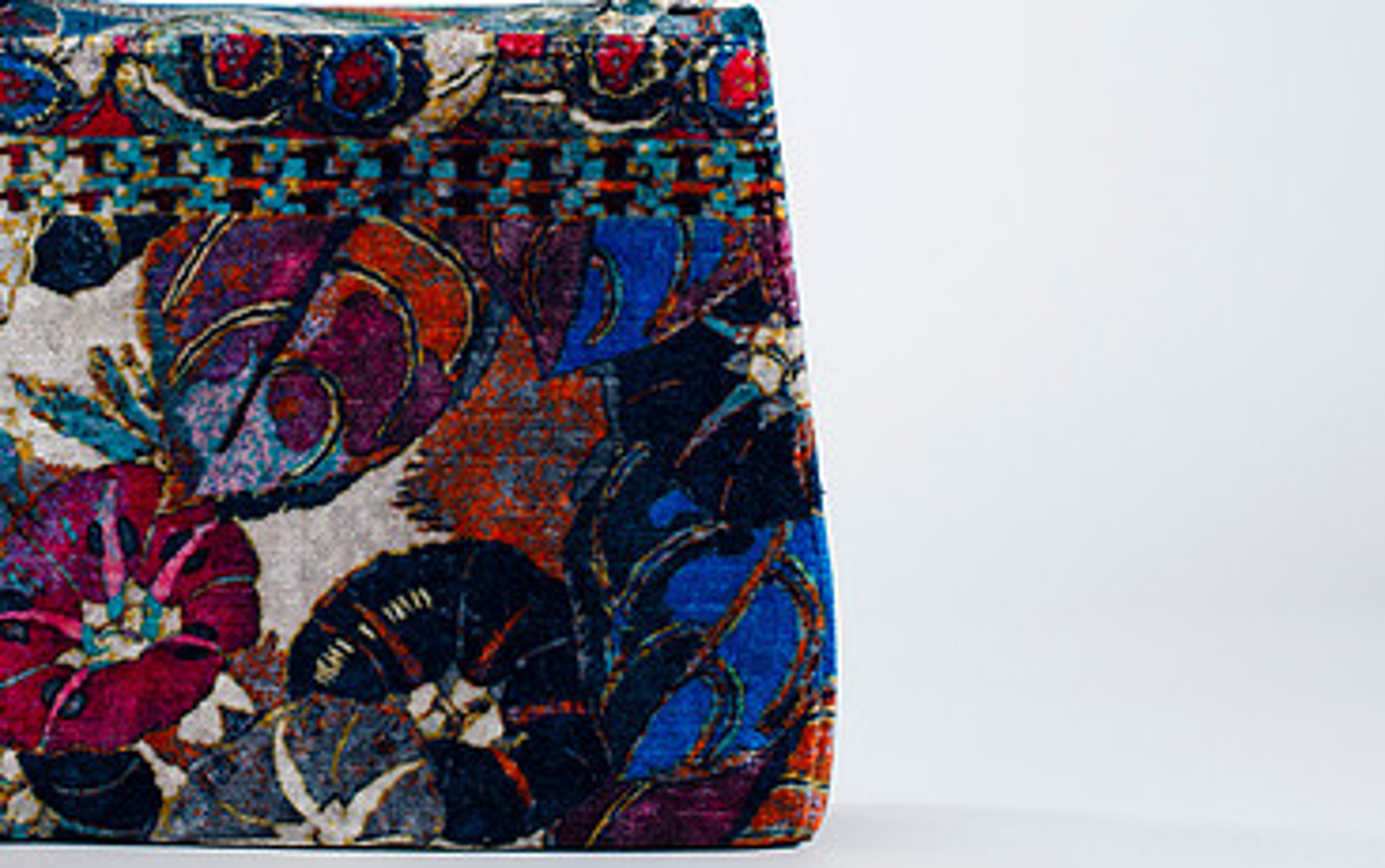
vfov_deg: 14.3
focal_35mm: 91
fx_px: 3437
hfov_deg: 22.5
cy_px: 232
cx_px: 302
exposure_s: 1/200
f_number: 7.1
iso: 200
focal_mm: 50
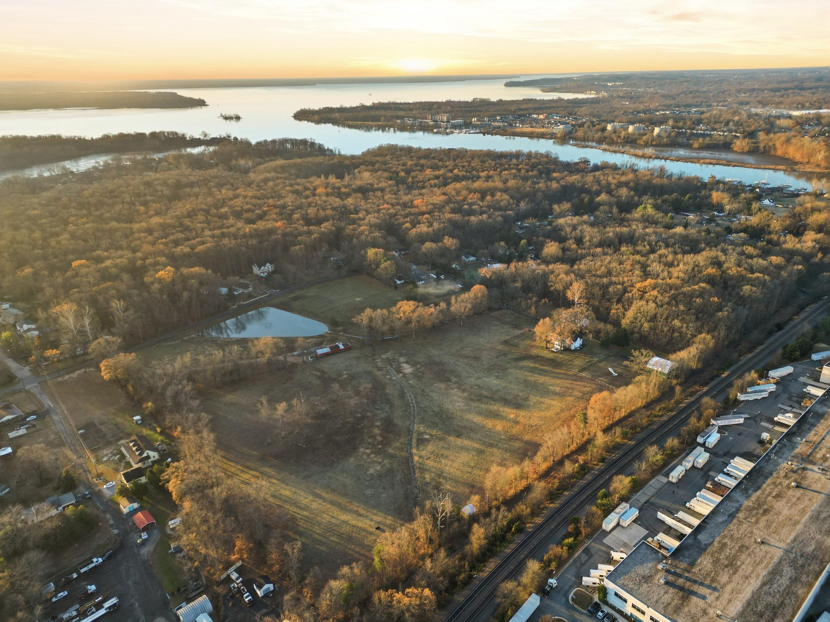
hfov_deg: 71.6
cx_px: 415
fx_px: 575
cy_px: 311
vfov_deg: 56.8
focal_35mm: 24
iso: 150
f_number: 1.7
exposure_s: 1/800
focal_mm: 6.7
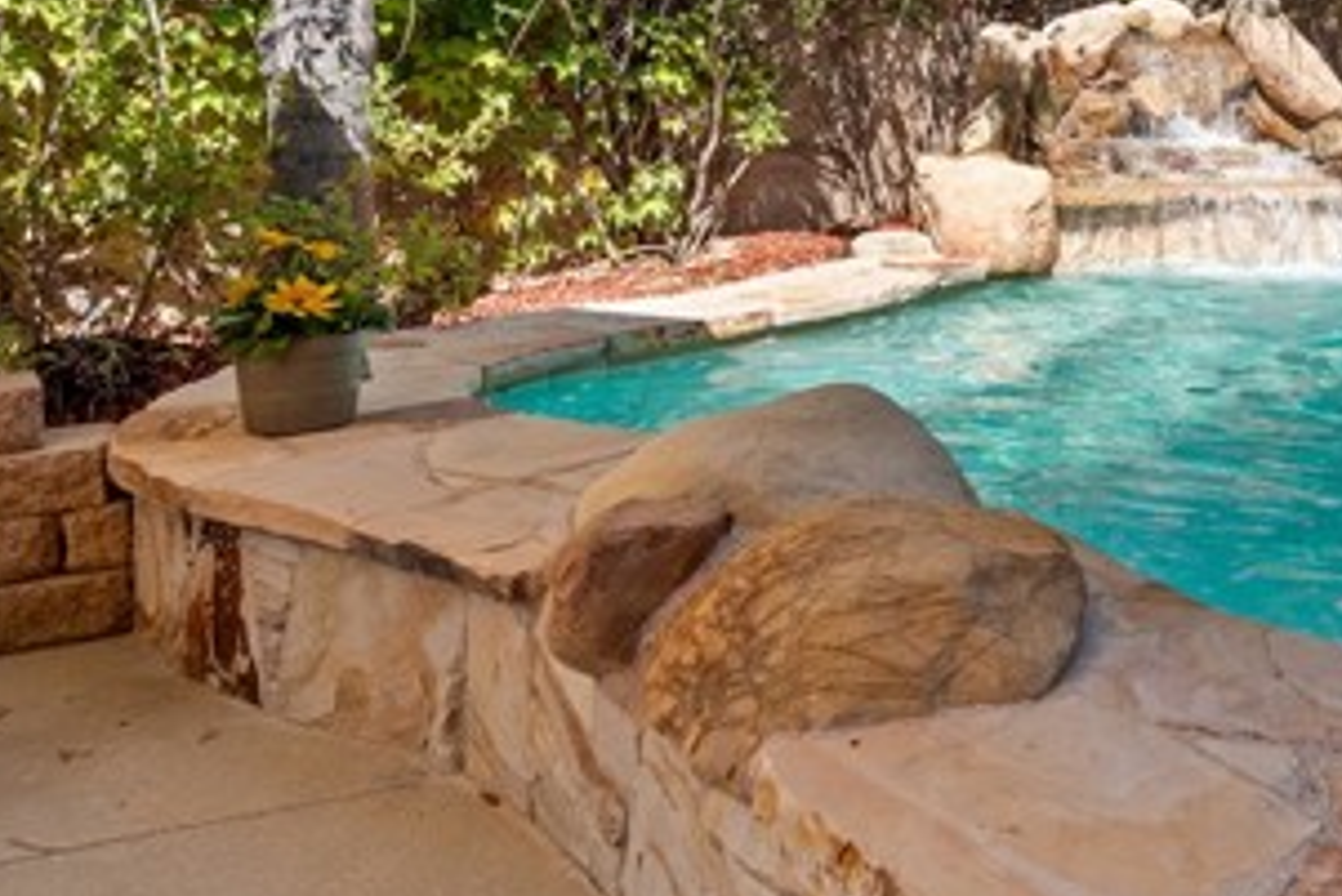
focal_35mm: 34
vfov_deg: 37.3
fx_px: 1268
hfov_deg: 49.3
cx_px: 1226
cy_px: 158
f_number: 8
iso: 400
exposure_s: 1/125
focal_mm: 16
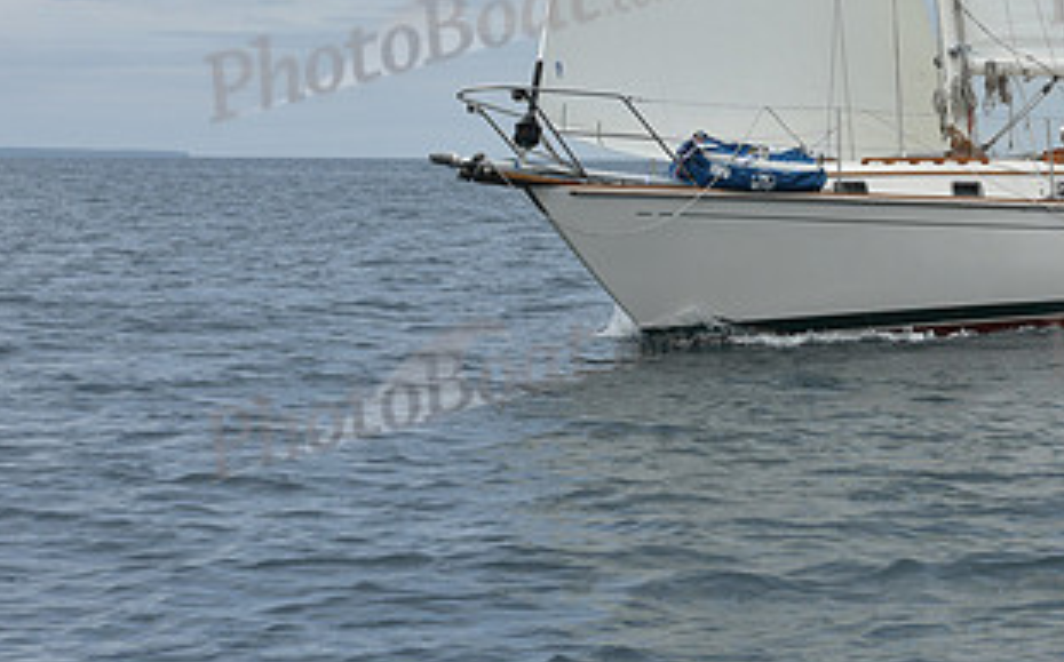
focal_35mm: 149
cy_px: 163
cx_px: 868
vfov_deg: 8.8
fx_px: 4316
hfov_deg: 14.0
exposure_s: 1/800
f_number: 11
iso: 250
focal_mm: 78
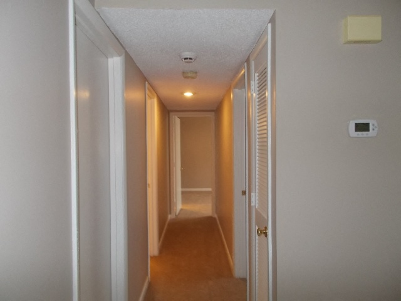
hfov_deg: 67.3
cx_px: 200
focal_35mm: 26
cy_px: 150
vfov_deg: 53.1
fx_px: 301
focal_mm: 4.6
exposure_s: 1/25
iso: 200
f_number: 3.2
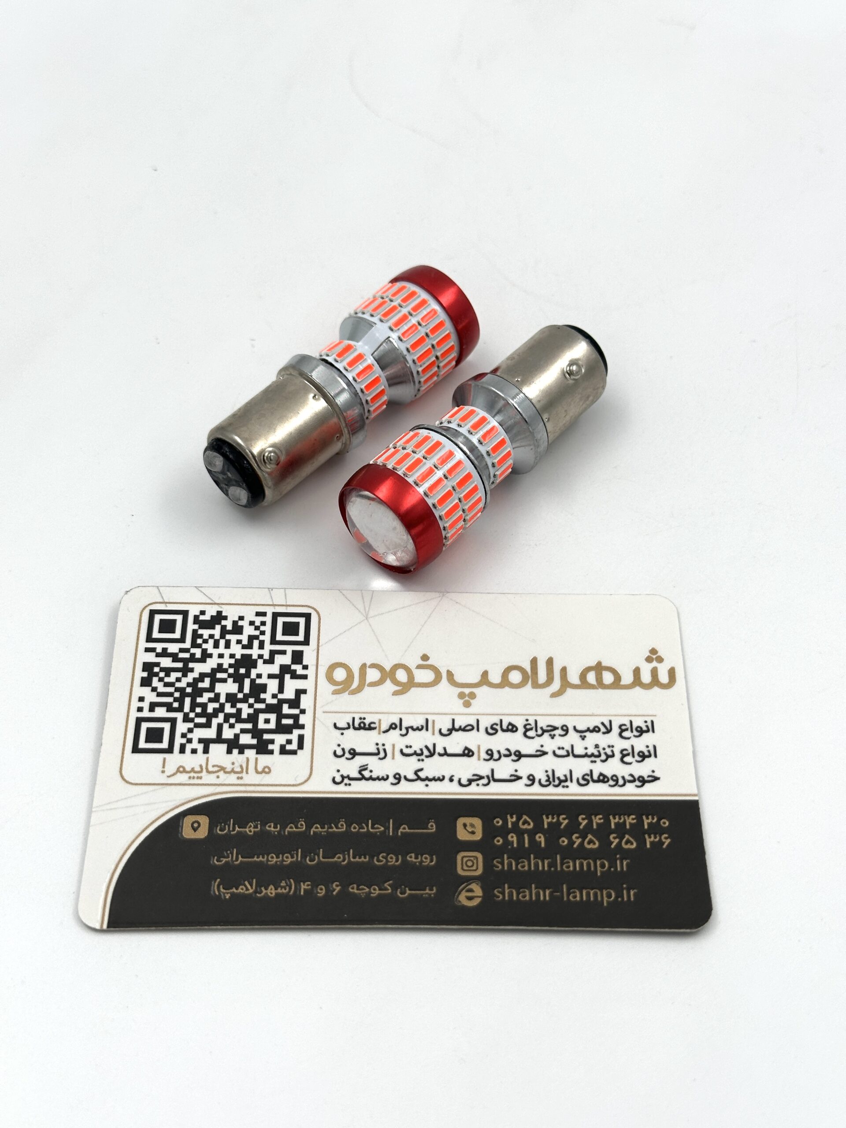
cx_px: 423
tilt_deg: -54.0
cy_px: 564
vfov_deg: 39.7
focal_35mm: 48
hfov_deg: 30.3
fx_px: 1564
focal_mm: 6.86
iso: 64
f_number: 1.78
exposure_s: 1/858
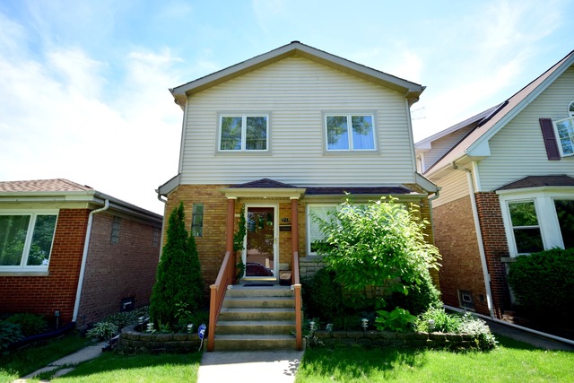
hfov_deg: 90.0
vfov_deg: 67.4
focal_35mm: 18
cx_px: 287
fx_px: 287
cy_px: 192
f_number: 7.1
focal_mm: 12
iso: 125
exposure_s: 1/200
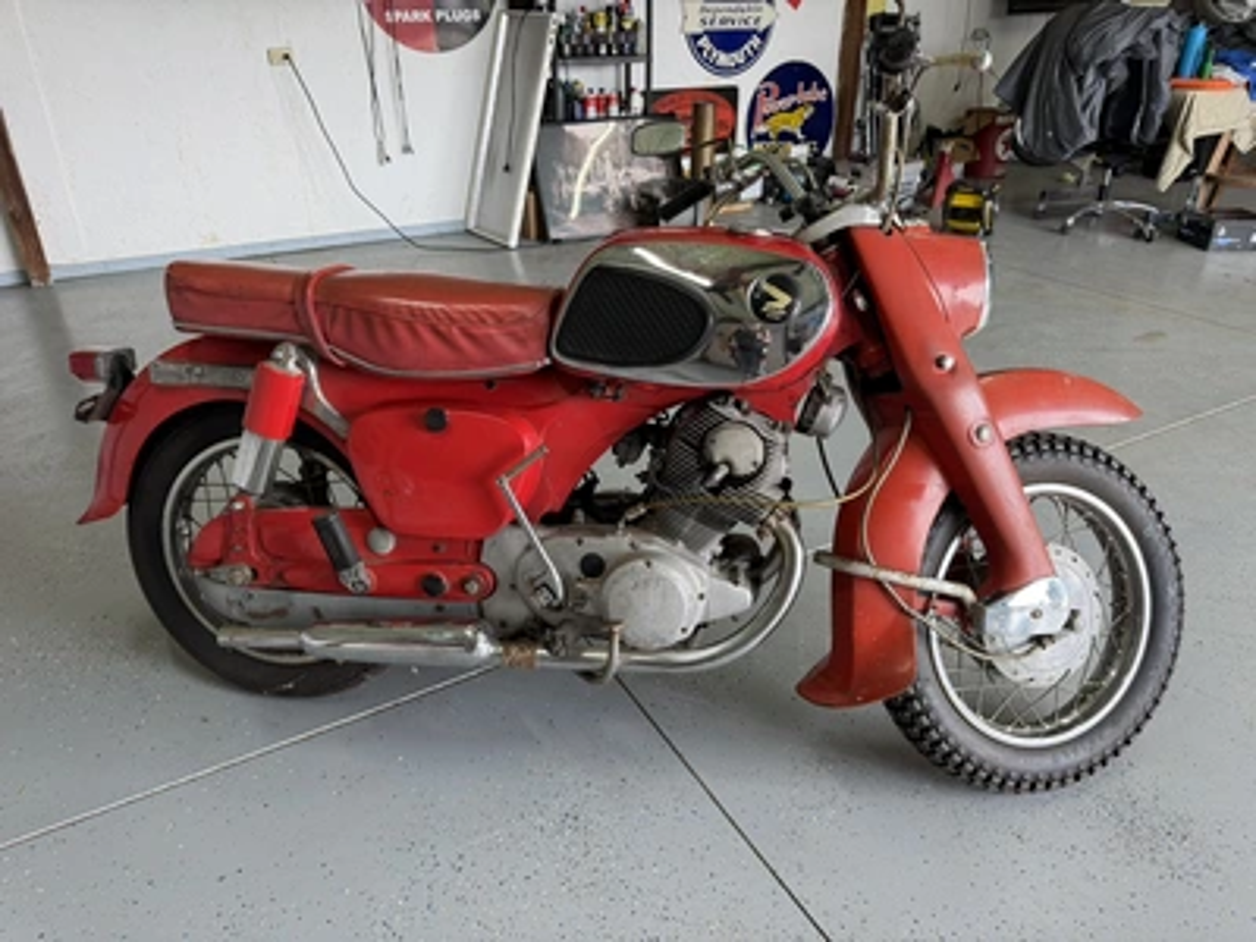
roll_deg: +1.2
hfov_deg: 71.6
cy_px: 471
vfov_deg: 56.8
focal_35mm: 24
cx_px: 628
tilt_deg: -28.0
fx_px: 871
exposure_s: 1/120
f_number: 1.78
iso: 100
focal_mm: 6.76
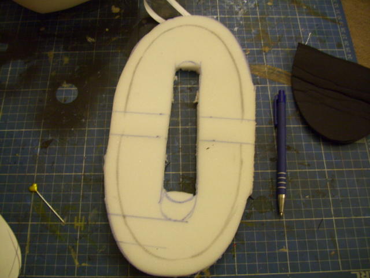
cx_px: 185
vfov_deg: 44.2
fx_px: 342
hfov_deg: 56.8
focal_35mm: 32
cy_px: 139
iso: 160
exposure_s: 1/5
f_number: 2.9
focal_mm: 5.7
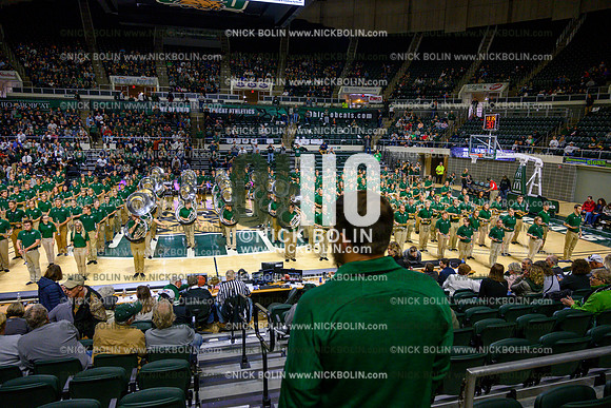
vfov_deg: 53.2
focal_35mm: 24
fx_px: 407
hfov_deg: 73.7
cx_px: 306
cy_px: 204
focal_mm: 24
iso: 3200
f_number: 4.5
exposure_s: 1/500
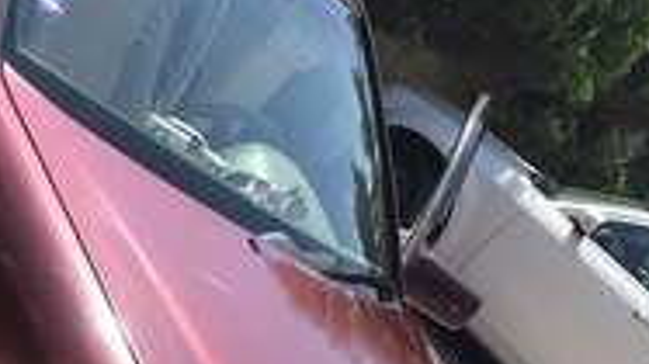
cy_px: 489
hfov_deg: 24.5
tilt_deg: -19.8
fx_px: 1445
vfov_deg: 13.8
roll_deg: -44.3
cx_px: 52
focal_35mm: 84
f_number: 2.2
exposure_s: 1/1041
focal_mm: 4.15
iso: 32
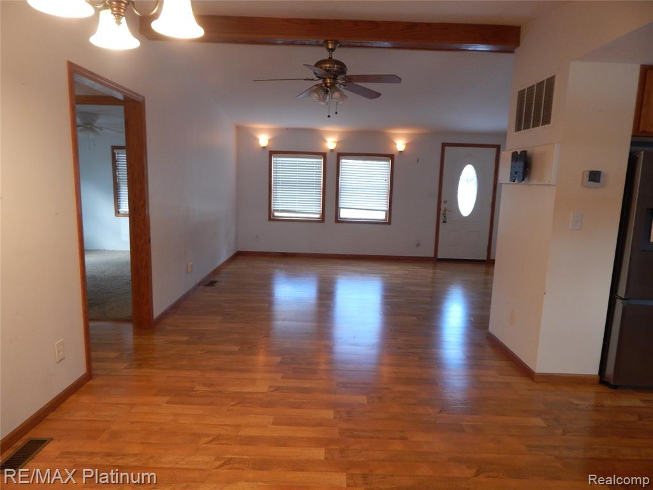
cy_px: 245
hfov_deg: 76.4
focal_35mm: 22
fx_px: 415
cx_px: 326
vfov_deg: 61.1
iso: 220
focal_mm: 4
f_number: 3
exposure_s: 1/30
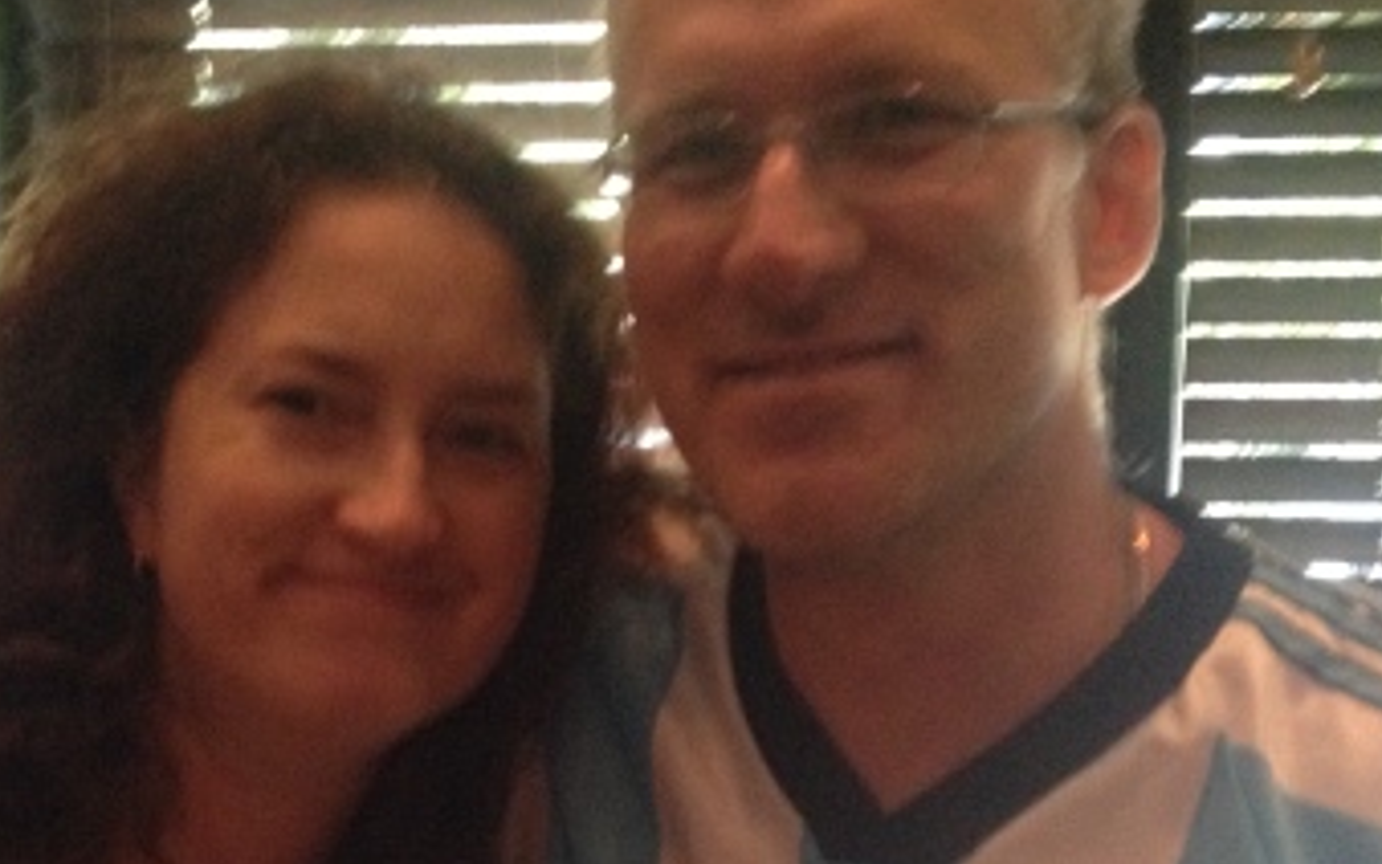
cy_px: 807
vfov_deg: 18.3
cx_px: 554
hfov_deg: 29.3
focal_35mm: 70
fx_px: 2637
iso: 400
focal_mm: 4.28
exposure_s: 1/20
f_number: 2.4
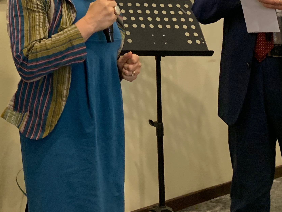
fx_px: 513
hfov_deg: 29.4
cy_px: -40
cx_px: 26
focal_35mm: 63
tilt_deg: +4.8
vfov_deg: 21.6
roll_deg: +1.1
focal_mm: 4.25
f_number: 1.8
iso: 200
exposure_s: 1/50
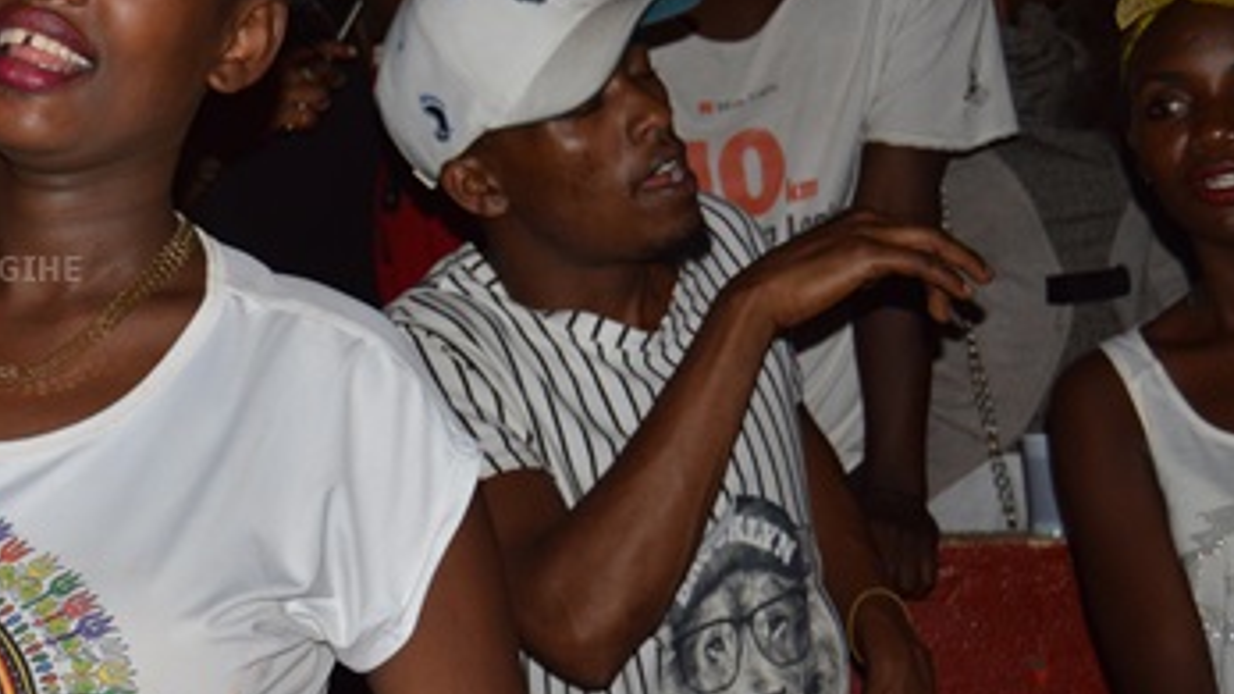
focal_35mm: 94
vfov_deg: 12.8
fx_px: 3075
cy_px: 185
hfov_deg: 22.3
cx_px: 192
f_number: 4
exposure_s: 1/60
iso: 400
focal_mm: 26
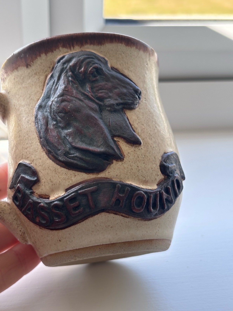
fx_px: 467
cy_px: 156
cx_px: 116
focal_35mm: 52
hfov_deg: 28.0
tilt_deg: -23.5
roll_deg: -2.0
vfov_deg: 36.8
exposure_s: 1/172
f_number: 1.6
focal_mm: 5.96
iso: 40
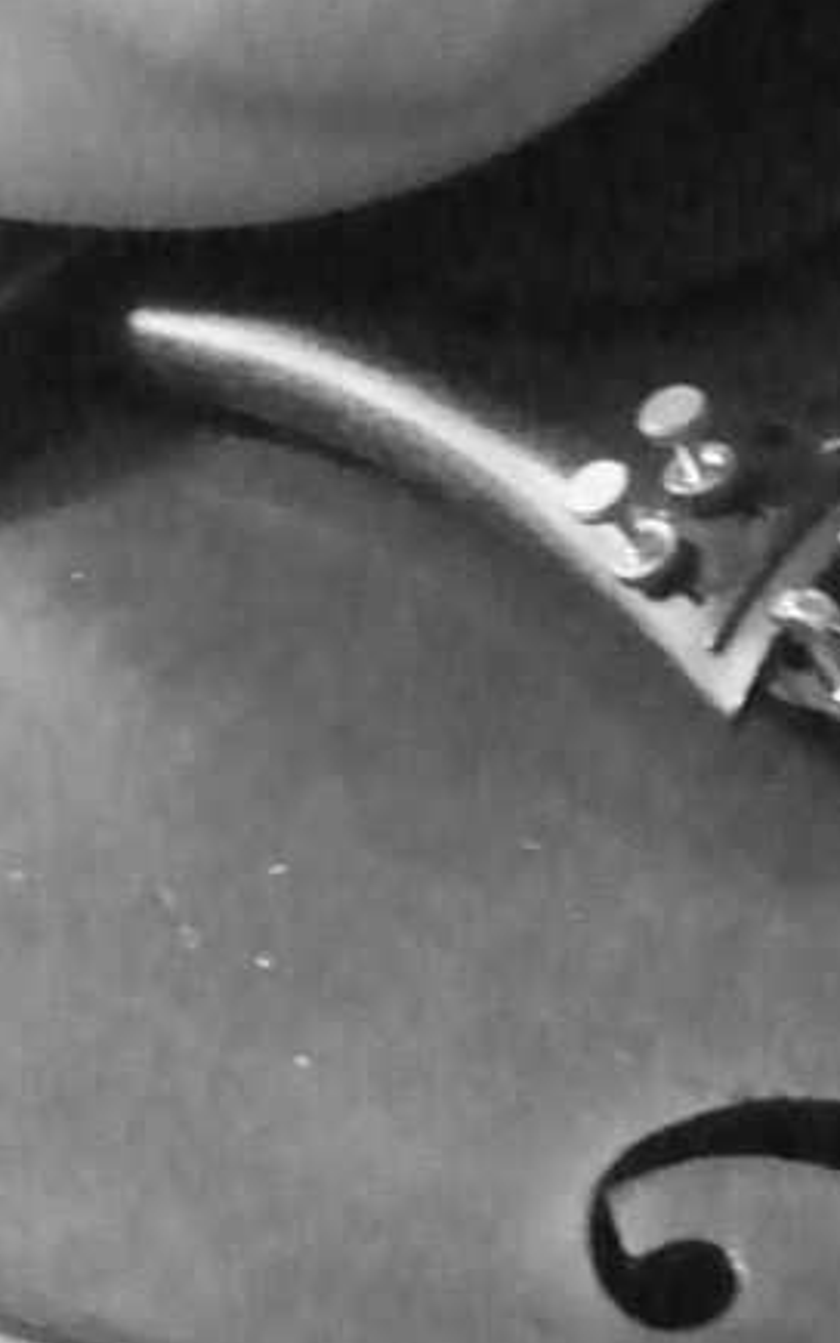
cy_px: 1096
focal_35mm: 499
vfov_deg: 4.2
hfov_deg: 2.6
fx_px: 18272
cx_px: 469
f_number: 3.8
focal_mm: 30.9
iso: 6400
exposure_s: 1/40
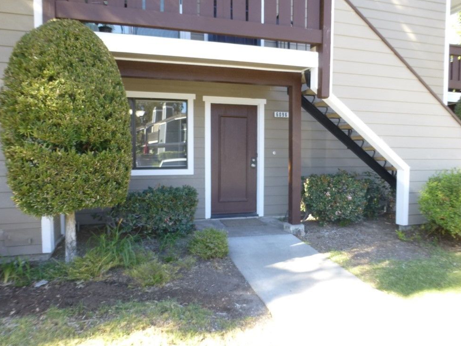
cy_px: 172
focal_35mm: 25
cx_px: 238
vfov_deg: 54.9
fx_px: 333
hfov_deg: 69.4
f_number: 3.3
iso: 100
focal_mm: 4.3
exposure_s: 1/80
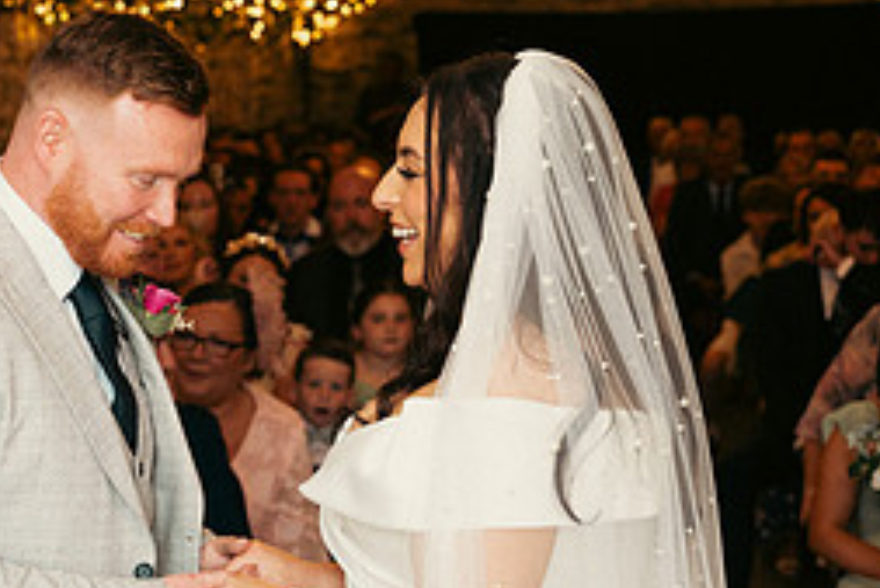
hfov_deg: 19.1
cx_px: -63
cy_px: 524
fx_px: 2519
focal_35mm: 103
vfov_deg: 13.2
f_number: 3.5
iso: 800
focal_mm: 45
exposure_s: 1/160
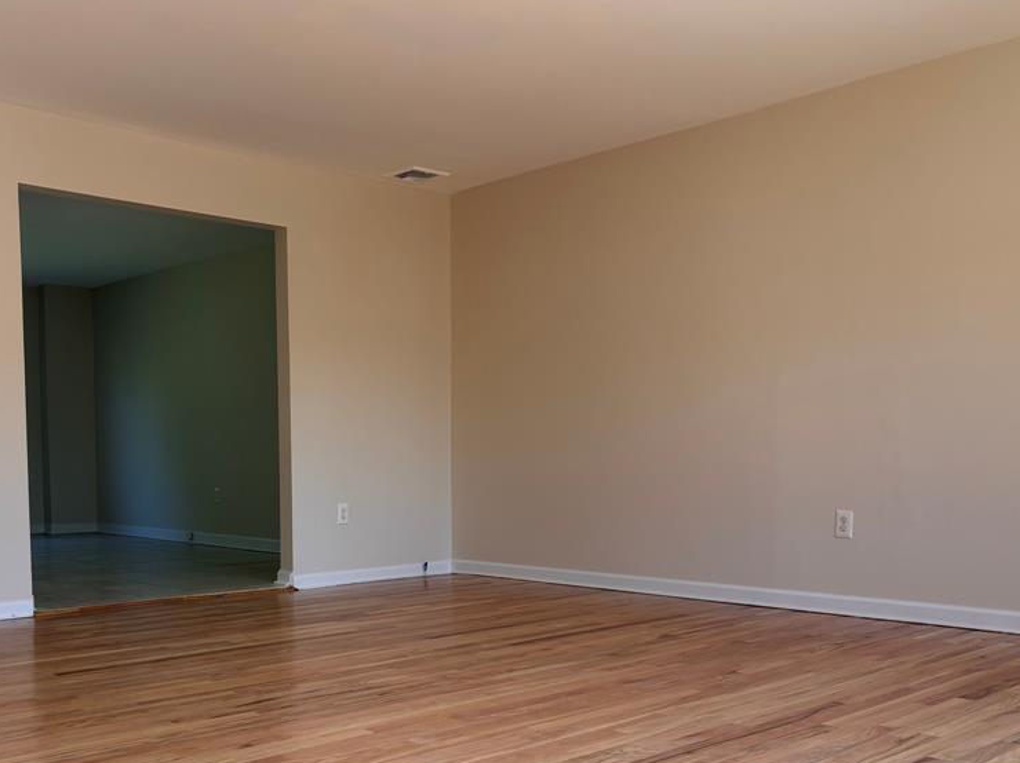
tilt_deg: -4.3
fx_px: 1060
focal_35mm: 36
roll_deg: +0.8
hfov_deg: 51.1
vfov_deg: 39.1
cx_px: 414
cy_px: 517
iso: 40
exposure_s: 1/190
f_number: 1.6
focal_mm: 5.96
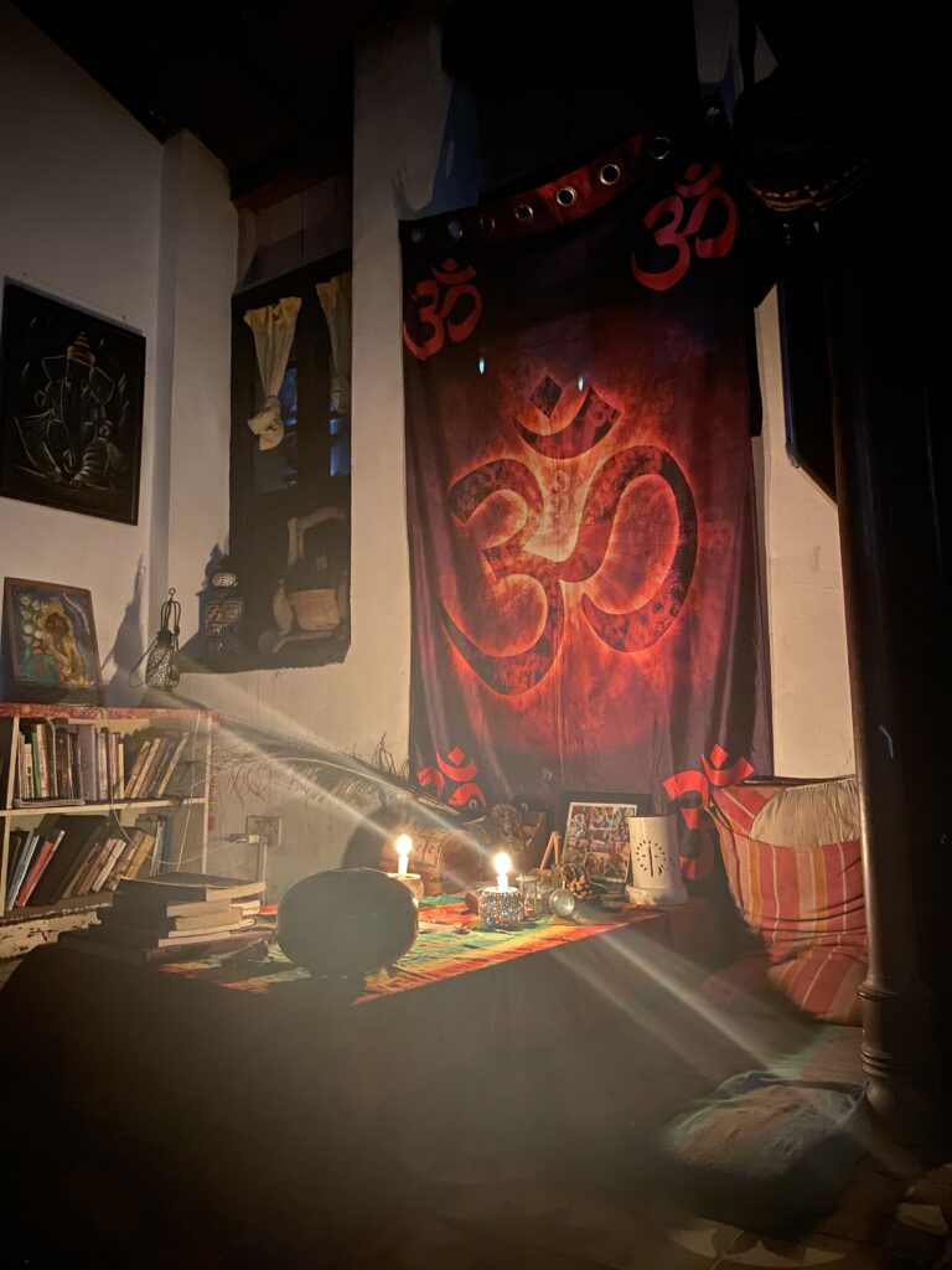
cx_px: 476
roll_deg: +1.1
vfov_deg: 67.3
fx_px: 953
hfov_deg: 53.1
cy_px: 635
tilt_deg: +7.5
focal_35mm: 26
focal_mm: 4.25
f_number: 1.8
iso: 640
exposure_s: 1/2
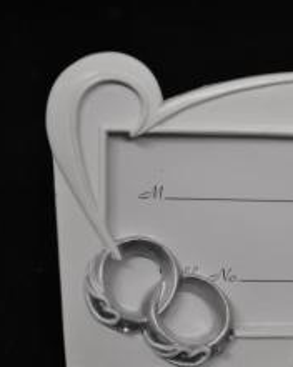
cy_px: 195
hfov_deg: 11.3
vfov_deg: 14.2
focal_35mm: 136
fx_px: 1472
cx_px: 246
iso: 400
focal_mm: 55
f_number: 5.6
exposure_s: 1/30
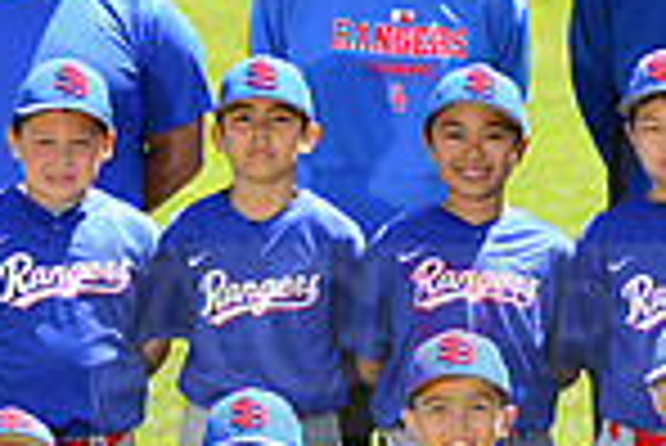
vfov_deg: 4.4
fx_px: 5796
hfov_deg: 6.5
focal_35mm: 313
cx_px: 846
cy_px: 304
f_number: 5
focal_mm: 80
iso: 100
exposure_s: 1/250
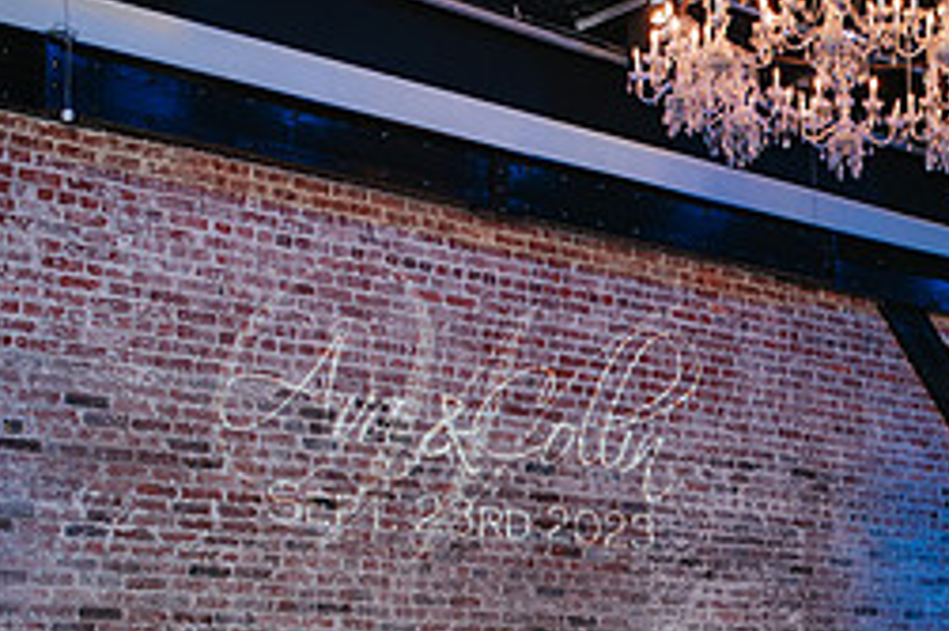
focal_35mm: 81
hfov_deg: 24.0
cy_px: 603
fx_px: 2134
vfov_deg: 16.5
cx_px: 945
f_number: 2.8
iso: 1000
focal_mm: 35
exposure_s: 1/200
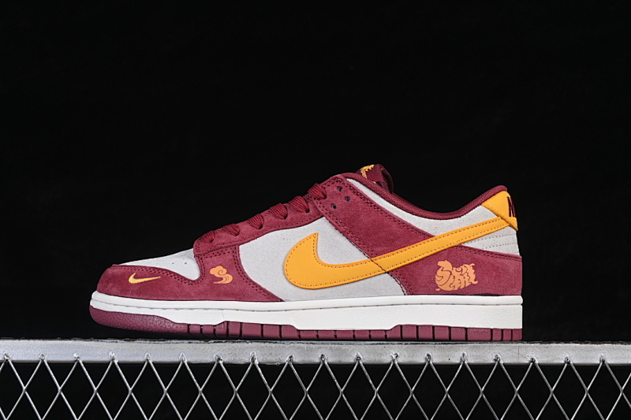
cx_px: 316
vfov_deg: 18.2
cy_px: 210
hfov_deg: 27.0
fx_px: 1314
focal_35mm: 75
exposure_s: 1/80
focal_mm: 50
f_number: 8
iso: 160
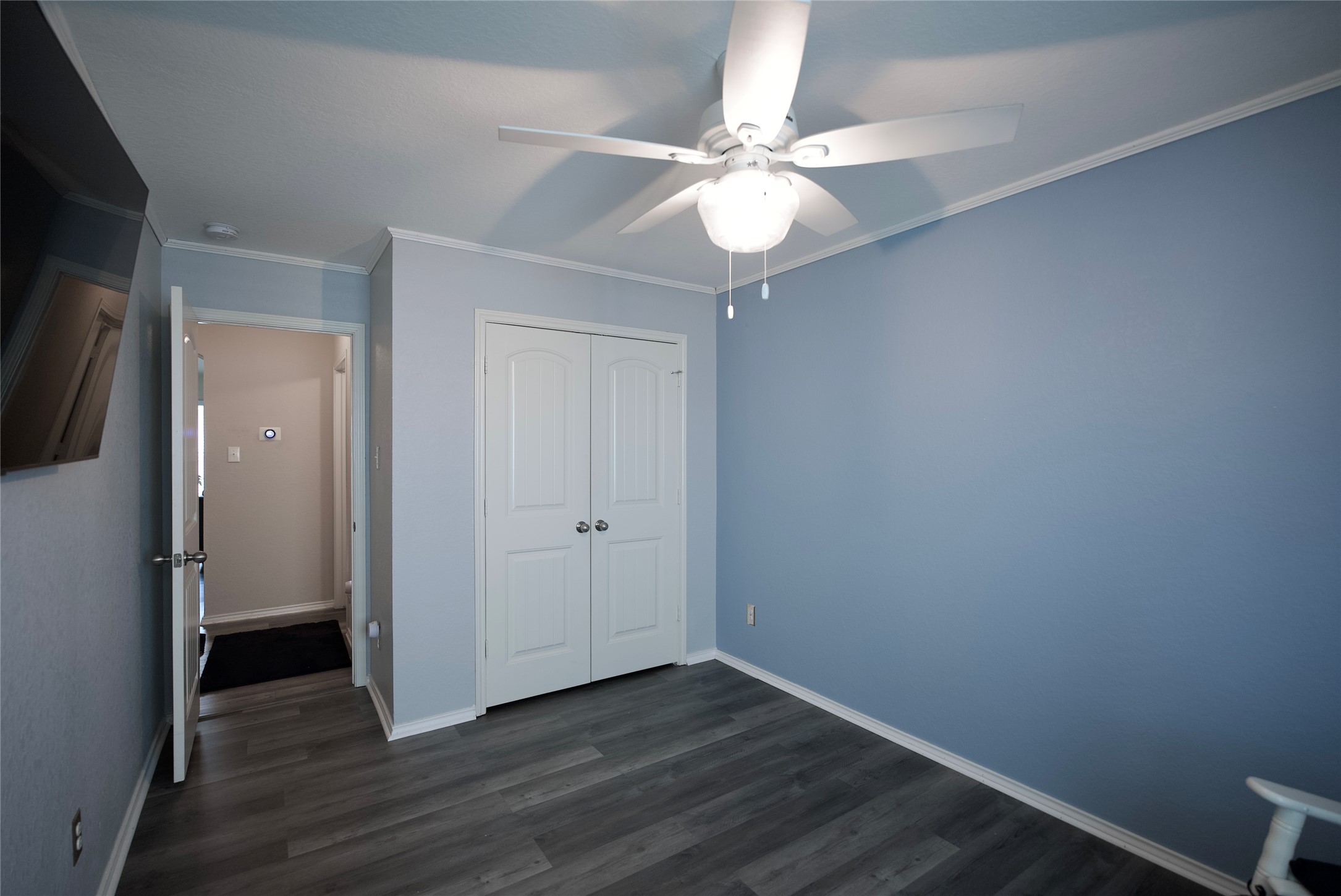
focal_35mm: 16
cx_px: 670
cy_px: 448
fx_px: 596
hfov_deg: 96.7
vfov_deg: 73.8
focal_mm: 16
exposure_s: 1/50
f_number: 2.8
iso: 320
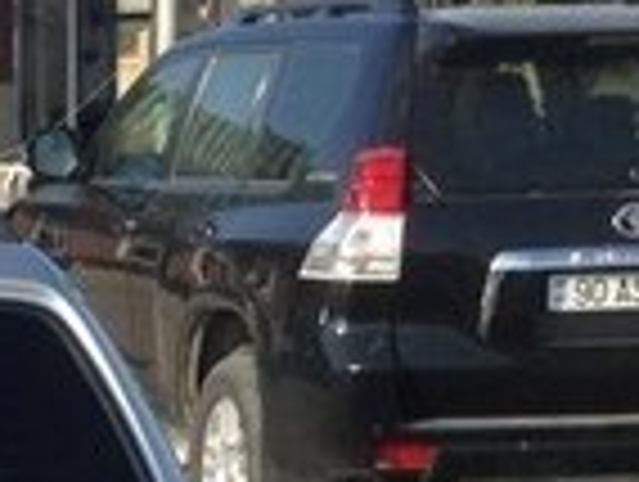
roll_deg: +2.7
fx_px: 2829
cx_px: -297
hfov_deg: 12.3
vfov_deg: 9.2
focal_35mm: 153
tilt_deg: -16.5
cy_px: 890
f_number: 2.4
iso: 50
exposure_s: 1/1022
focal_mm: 4.12
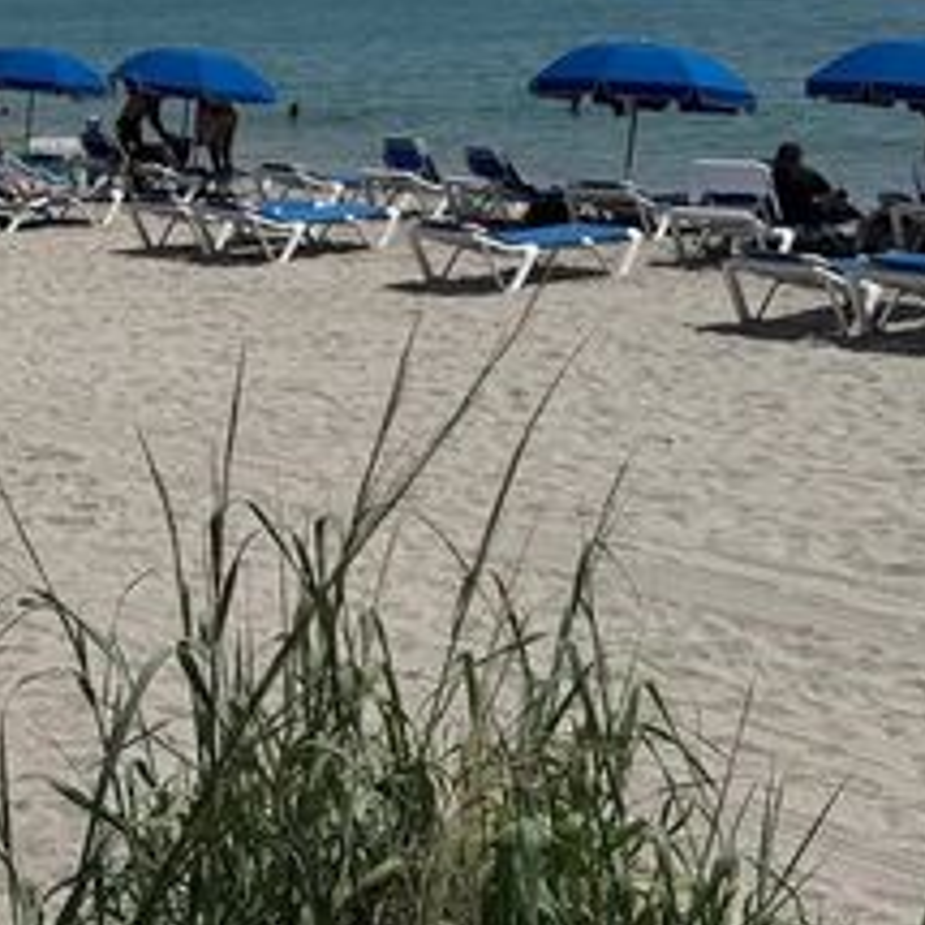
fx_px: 1905
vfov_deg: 26.8
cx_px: -13
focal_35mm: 63
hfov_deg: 25.8
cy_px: 185
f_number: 1.78
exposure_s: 1/12346
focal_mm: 6.76
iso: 80
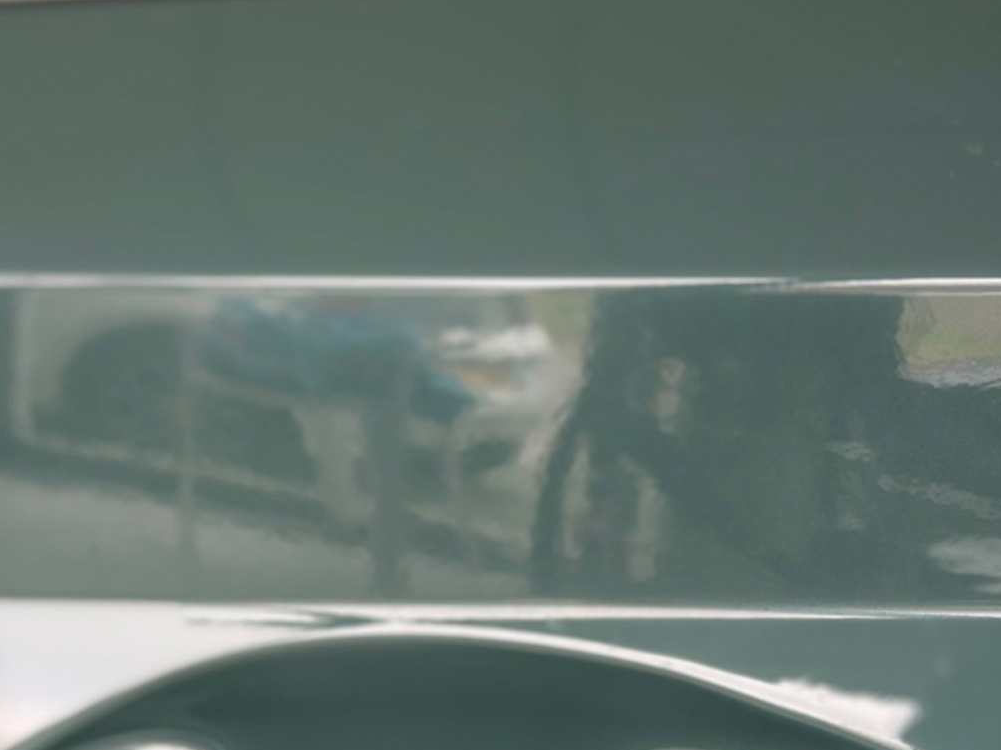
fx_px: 2660
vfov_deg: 15.8
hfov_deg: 21.3
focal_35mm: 92
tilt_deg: -16.4
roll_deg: -2.4
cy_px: 701
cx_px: 415
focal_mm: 6.86
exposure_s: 1/121
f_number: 1.78
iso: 80
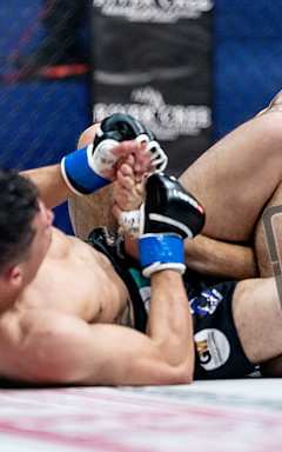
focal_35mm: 231
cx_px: 266
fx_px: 2841
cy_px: 227
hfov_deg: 5.7
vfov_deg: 9.1
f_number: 2
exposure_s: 1/1250
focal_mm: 150
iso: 3200
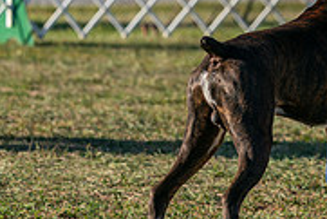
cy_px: -28
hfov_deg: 5.3
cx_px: 318
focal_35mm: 391
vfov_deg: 3.5
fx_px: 3554
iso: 250
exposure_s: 1/1250
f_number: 4.5
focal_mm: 122
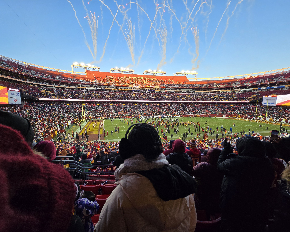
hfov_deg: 100.5
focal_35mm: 14
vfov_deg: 88.0
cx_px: 132
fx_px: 120
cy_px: 117
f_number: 2.2
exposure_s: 1/291
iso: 50
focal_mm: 2.2
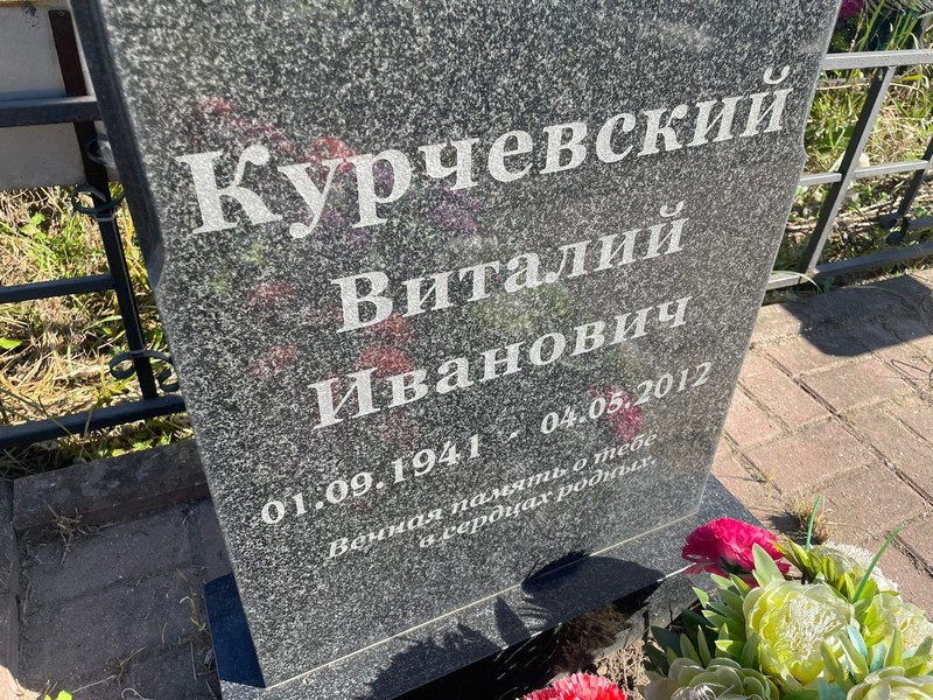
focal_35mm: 26
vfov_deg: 53.1
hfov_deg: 67.3
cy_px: 350
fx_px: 701
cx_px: 466
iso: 32
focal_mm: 4.2
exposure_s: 1/1092
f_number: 1.6
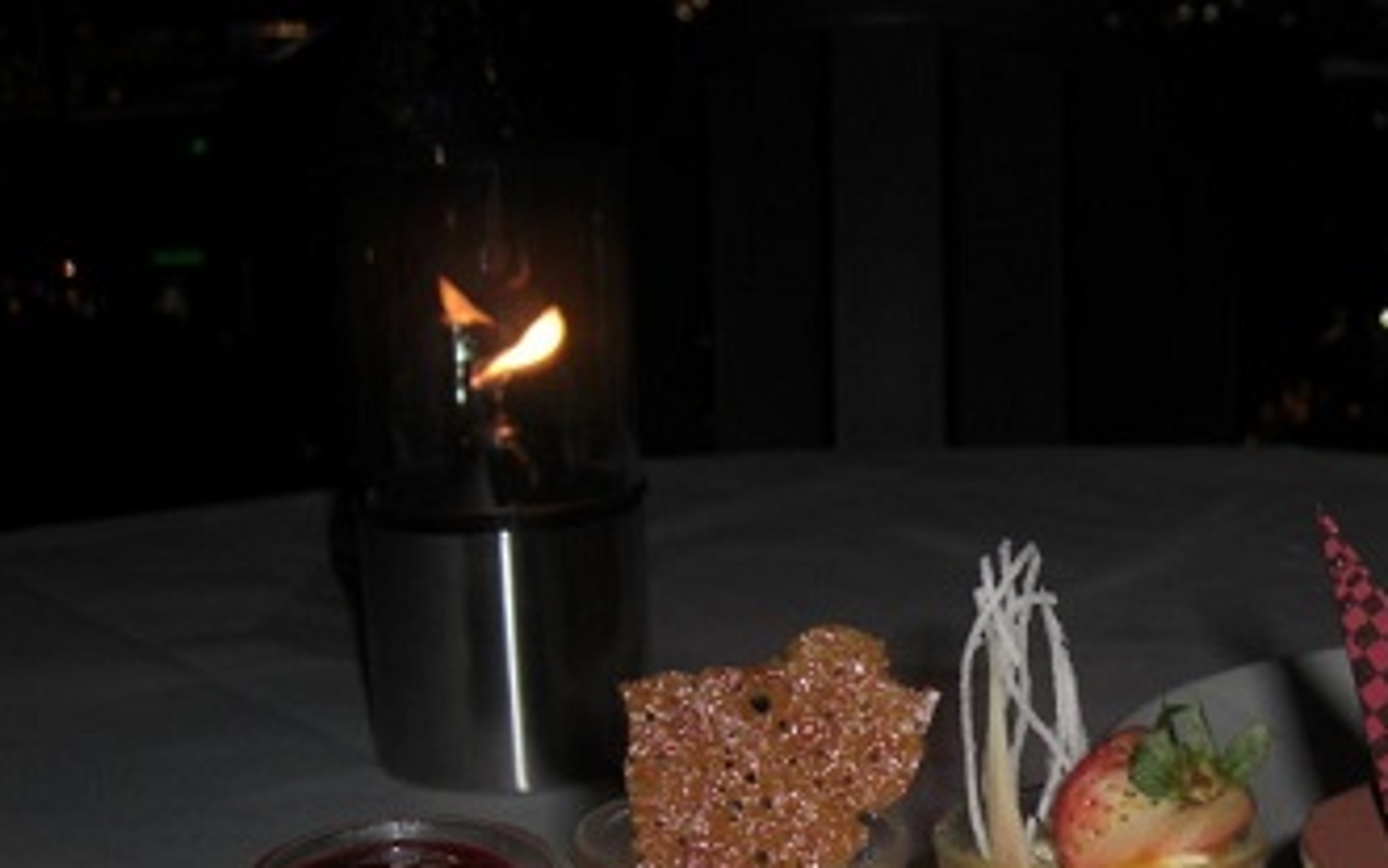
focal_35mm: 73
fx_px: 2762
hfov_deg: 27.6
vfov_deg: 17.6
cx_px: 1128
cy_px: 805
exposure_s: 1/60
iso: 100
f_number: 2.8
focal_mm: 7.9
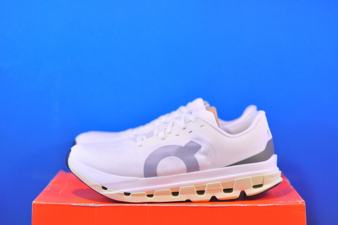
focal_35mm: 75
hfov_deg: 27.0
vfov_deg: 18.1
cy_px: 112
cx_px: 169
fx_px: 703
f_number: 2.2
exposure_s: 1/320
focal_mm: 50
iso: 250
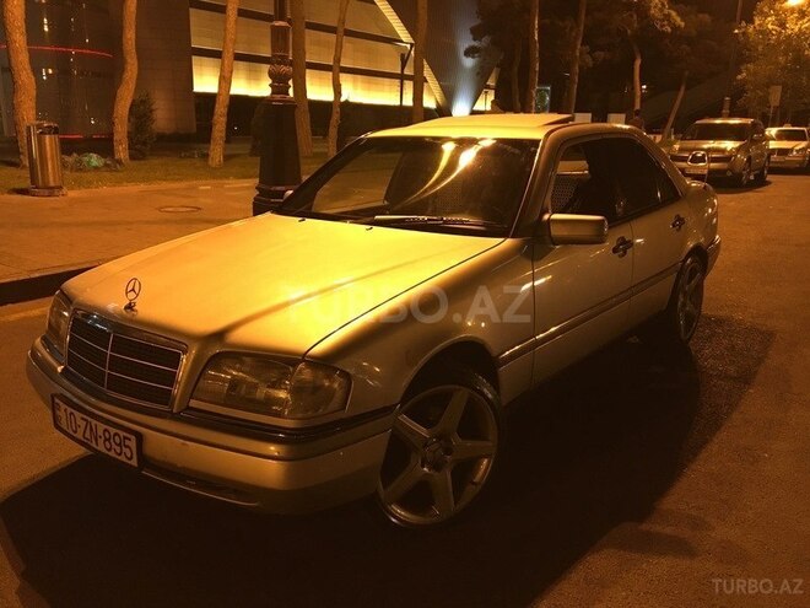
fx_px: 679
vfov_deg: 48.2
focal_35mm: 29
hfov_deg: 61.7
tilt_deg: -14.2
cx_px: 405
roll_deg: -2.4
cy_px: 304
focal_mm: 4.15
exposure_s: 1/33
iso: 250
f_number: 2.2
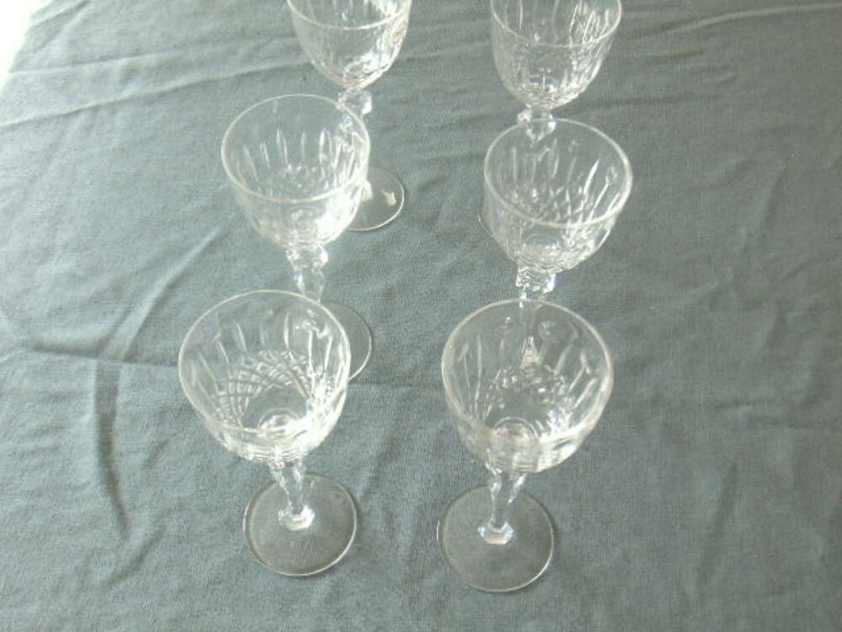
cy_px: 316
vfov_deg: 34.3
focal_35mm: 42
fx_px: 1022
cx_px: 421
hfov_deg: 44.8
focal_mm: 7.6
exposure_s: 1/50
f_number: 3.3
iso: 80
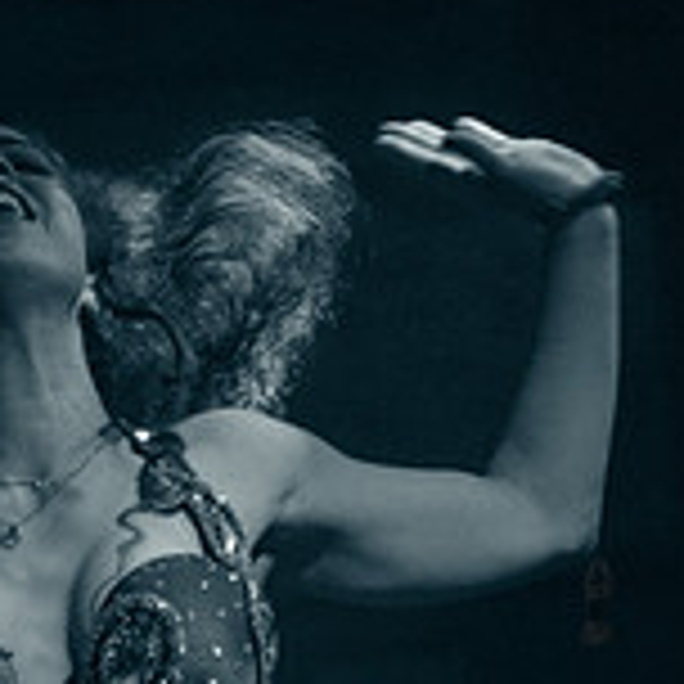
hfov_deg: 13.7
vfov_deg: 13.2
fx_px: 2817
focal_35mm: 126
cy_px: 981
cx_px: 90
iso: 5000
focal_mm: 50
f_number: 2
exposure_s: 1/400
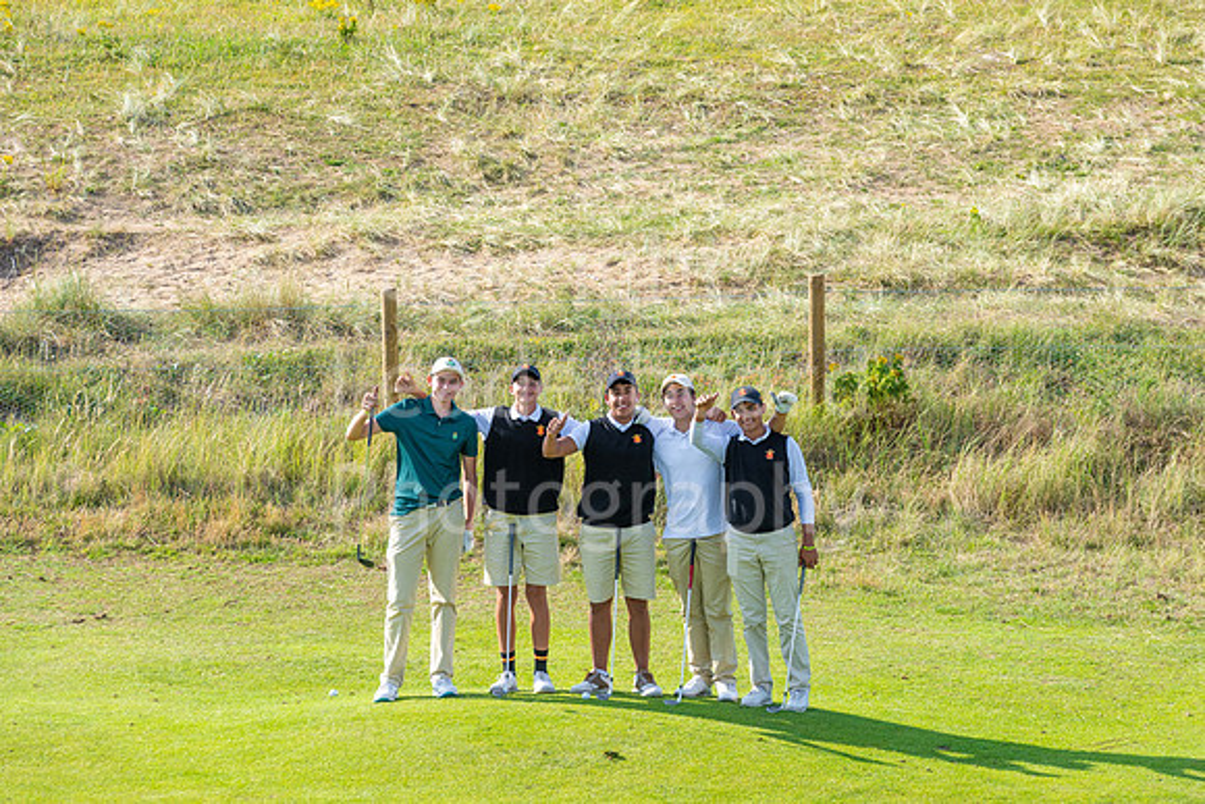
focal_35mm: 250
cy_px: 373
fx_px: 8371
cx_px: 636
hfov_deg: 8.2
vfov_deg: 5.5
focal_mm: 200
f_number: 8
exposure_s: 1/400
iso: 160
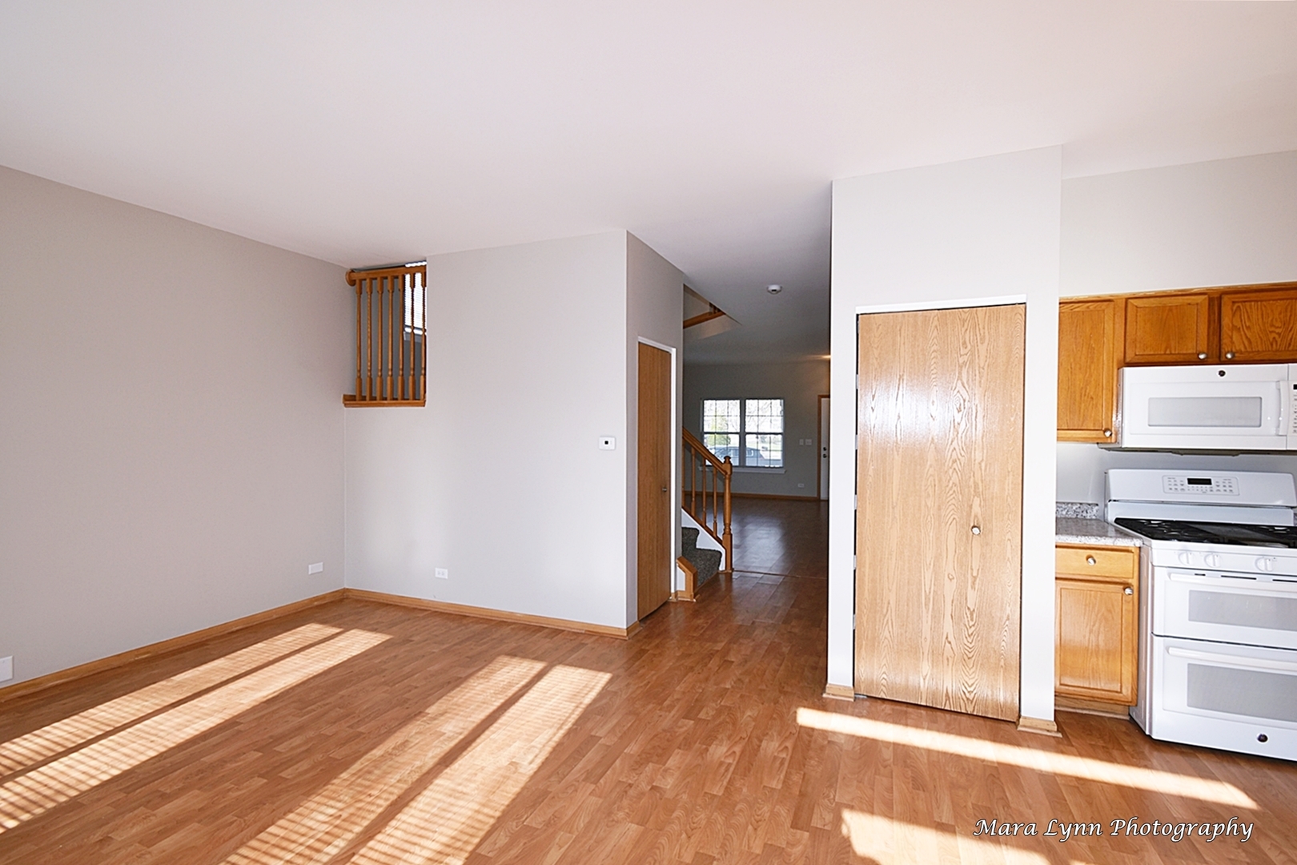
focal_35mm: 15
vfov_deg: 77.3
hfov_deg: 100.4
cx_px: 648
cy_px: 432
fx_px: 540
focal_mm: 10
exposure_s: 1/125
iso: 100
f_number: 5.6
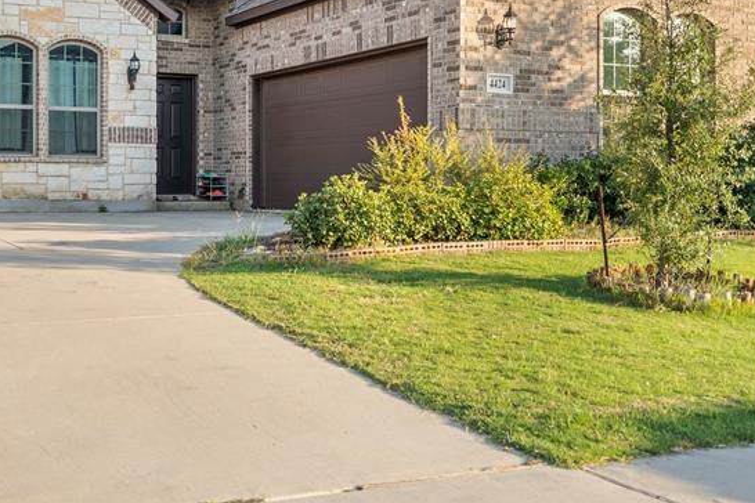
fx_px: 971
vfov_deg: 28.2
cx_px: 217
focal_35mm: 46
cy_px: 69
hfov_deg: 41.6
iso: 100
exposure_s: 1/250
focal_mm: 24.7
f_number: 2.8
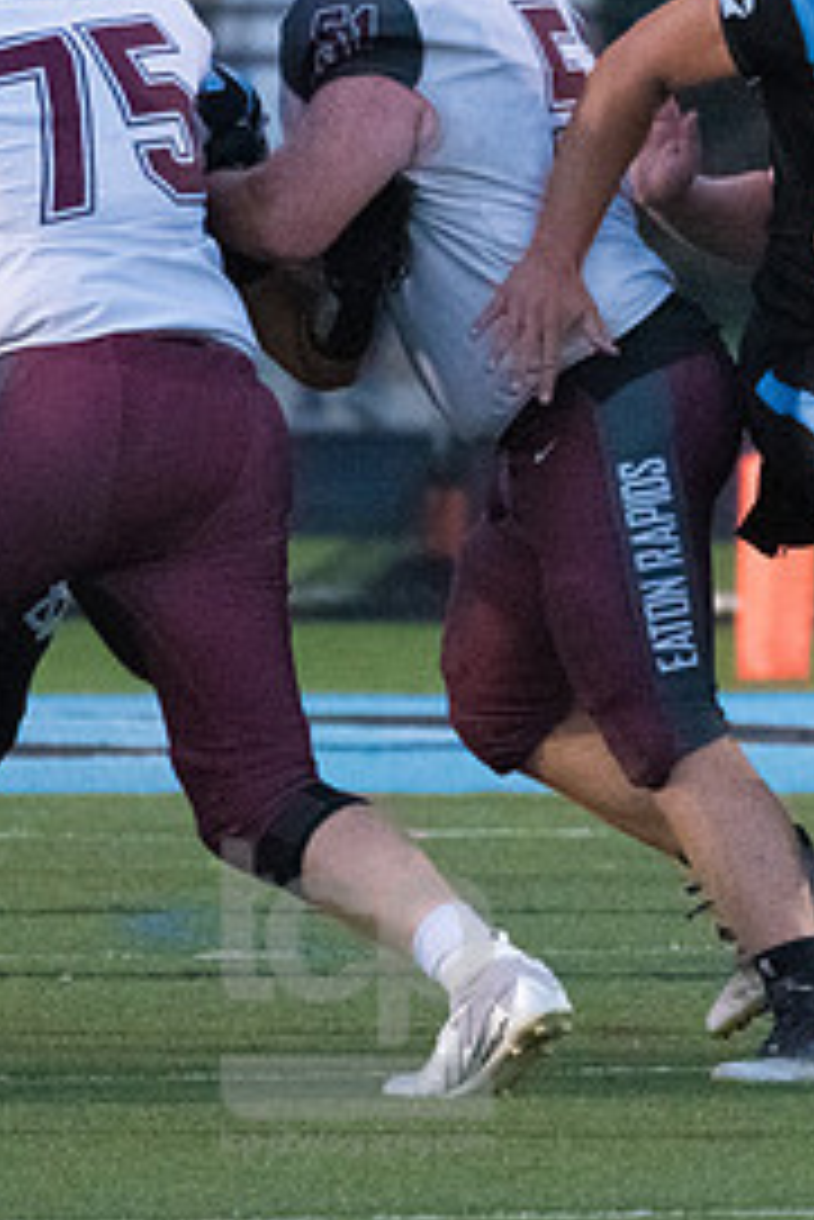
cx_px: 994
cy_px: 369
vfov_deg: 1.8
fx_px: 39121
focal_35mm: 1155
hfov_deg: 1.2
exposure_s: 1/2000
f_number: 5.6
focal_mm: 360
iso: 6400
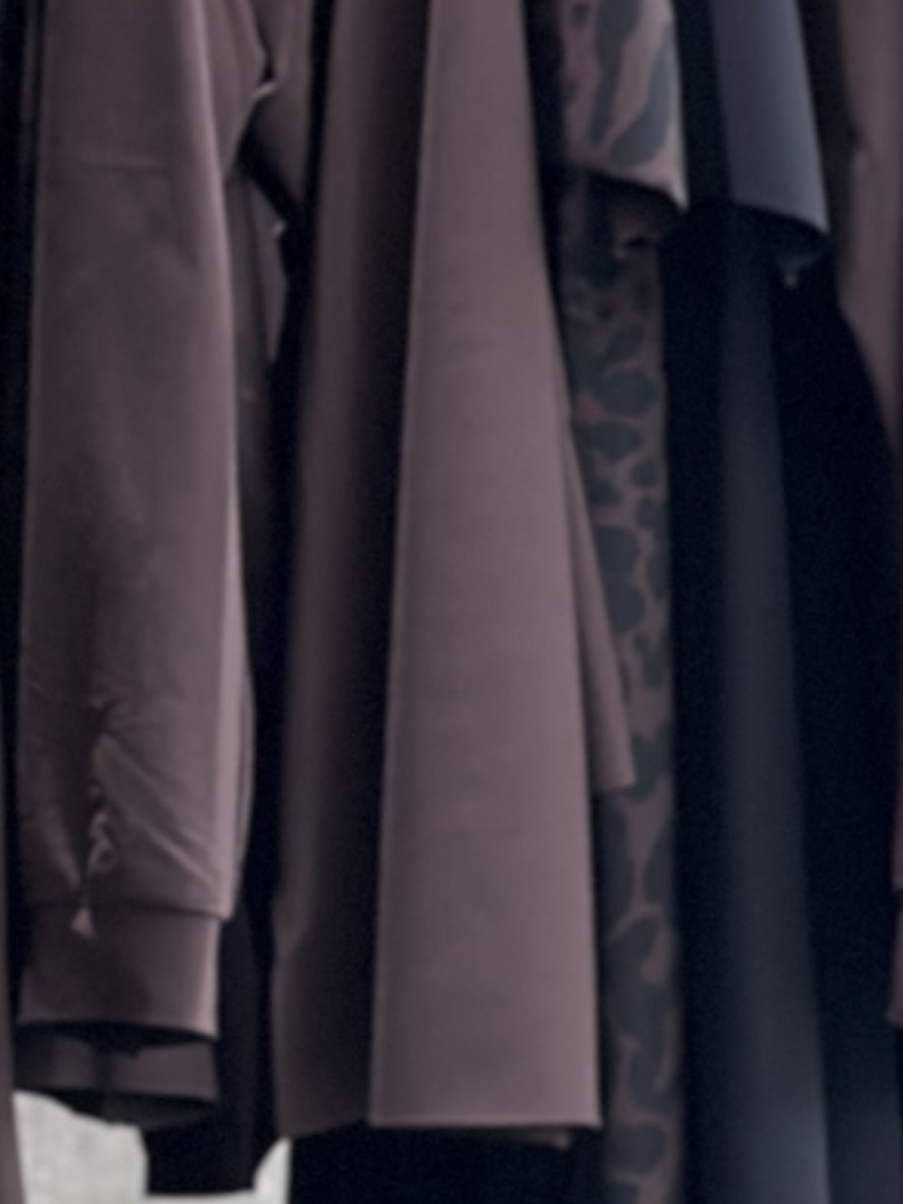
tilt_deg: -0.7
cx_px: -228
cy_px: 1011
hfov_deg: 6.0
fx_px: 8626
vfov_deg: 8.0
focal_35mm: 248
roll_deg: -0.3
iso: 125
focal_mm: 6.86
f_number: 1.78
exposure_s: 1/124
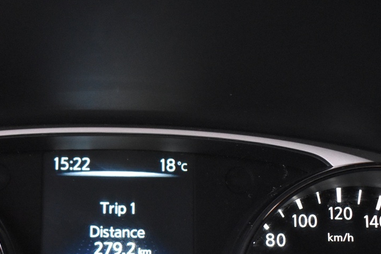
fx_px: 646
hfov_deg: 32.2
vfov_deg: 21.6
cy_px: 241
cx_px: 93
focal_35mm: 61
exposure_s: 1/20
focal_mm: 18
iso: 3200
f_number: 3.5
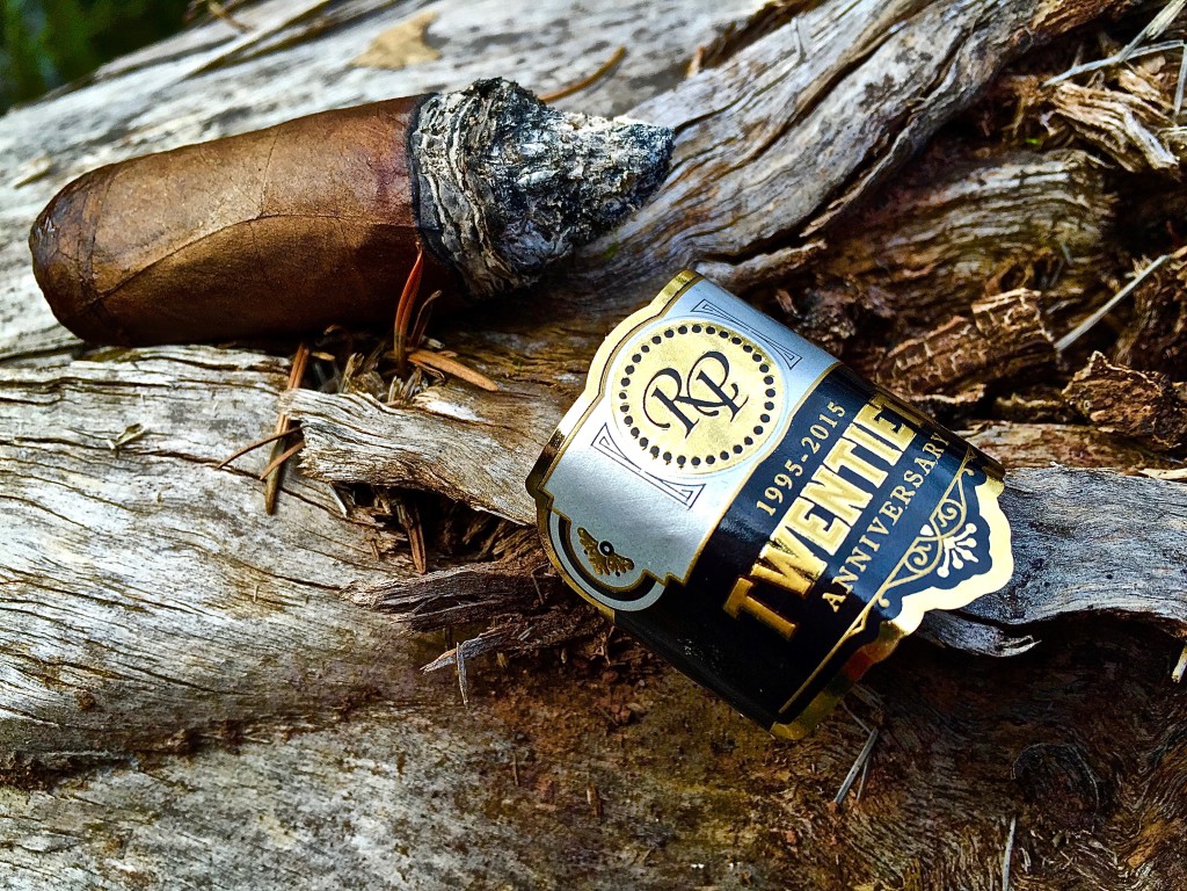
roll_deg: +2.9
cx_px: 594
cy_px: 446
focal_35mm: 29
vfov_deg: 48.2
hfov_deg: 61.7
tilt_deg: -24.2
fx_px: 994
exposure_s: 1/214
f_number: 2.2
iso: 32
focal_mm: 4.15
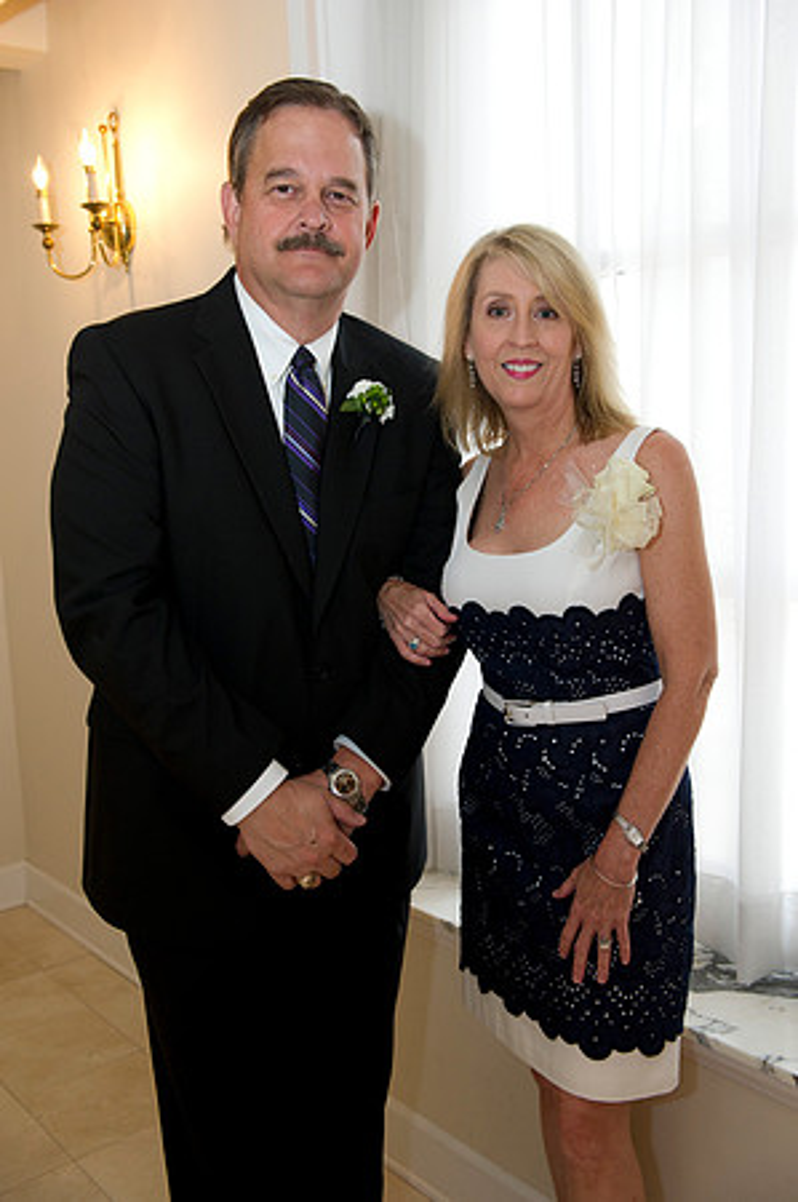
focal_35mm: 35
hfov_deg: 37.8
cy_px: 601
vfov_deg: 54.5
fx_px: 1166
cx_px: 399
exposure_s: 1/100
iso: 1250
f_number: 4
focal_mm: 35
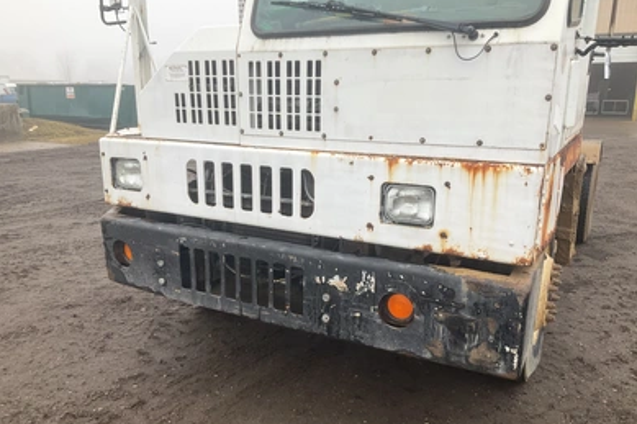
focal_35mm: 31
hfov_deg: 60.3
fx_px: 548
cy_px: 236
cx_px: 324
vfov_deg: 42.2
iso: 25
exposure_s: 1/309
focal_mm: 3
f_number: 1.8
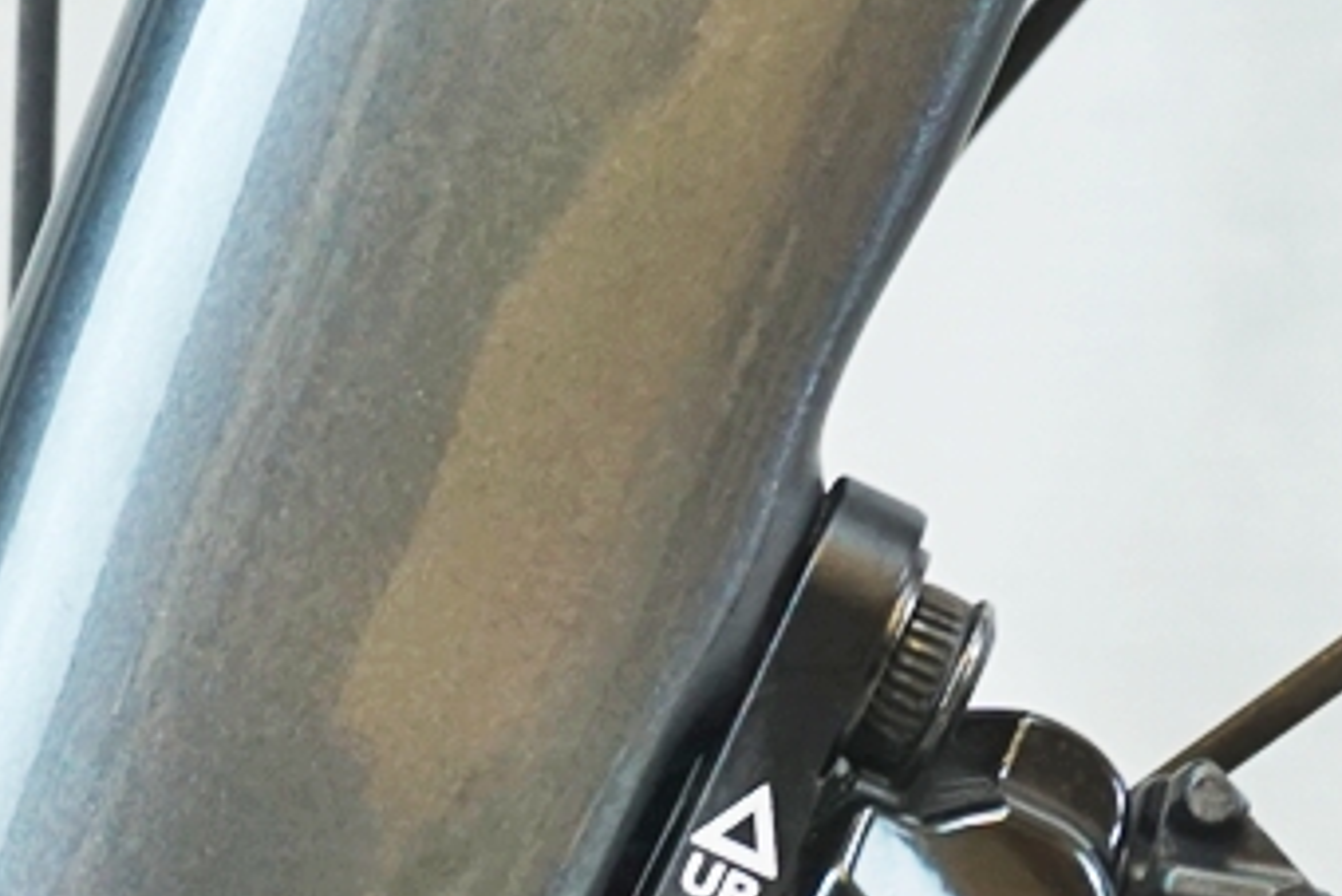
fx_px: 9167
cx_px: -391
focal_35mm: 246
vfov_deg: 5.4
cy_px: 2329
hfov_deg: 8.3
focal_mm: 29
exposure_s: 1/40
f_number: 6.3
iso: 800
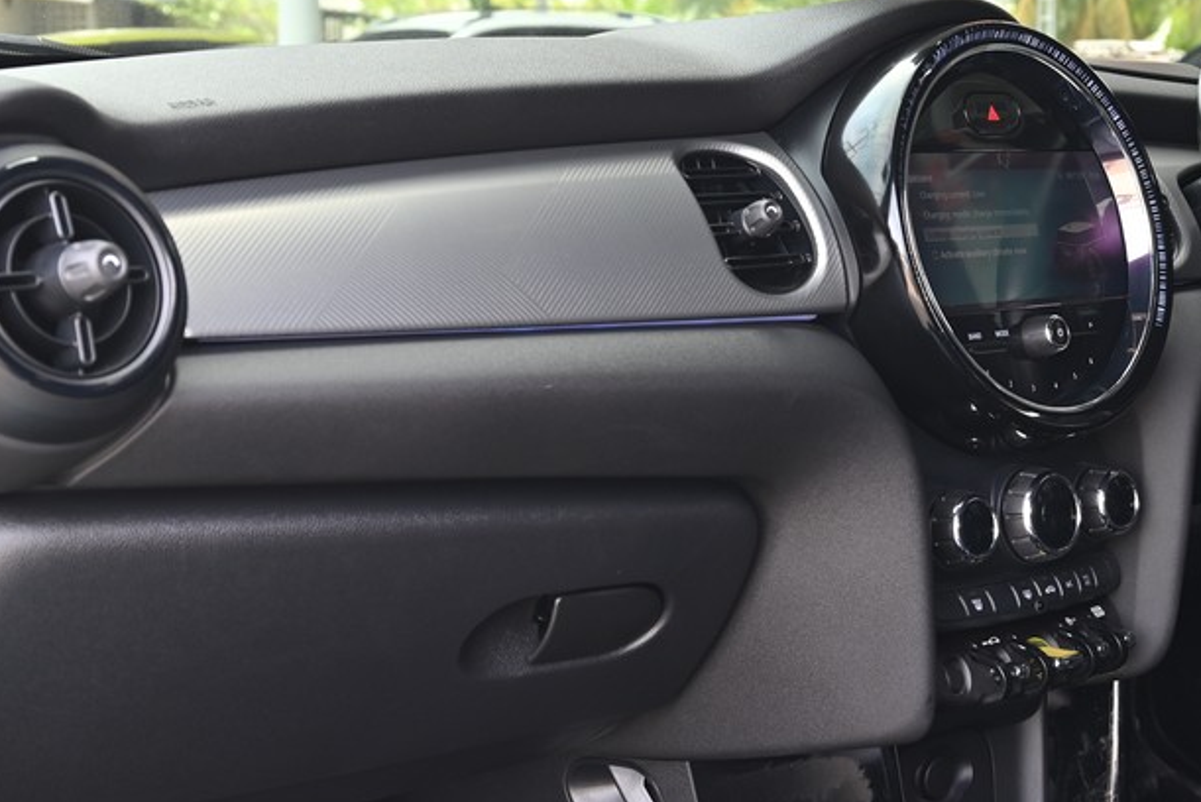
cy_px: 377
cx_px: 849
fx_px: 2103
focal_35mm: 63
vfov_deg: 21.6
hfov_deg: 31.5
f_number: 6.7
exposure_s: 1/45
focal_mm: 35
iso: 280
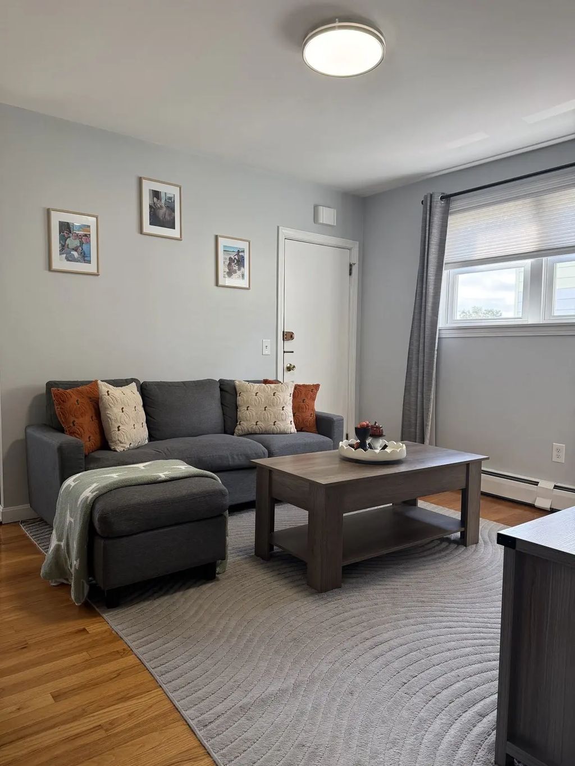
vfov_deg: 71.6
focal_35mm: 24
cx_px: 288
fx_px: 531
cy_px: 383
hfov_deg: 56.8
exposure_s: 1/149
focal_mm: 6.76
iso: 125
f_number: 1.78
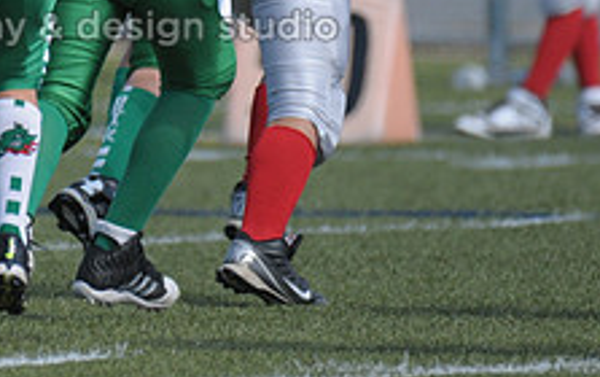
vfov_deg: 0.9
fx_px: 22725
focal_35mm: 1388
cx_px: 48
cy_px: -71
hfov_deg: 1.5
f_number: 4
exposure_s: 1/3200
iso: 640
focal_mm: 350
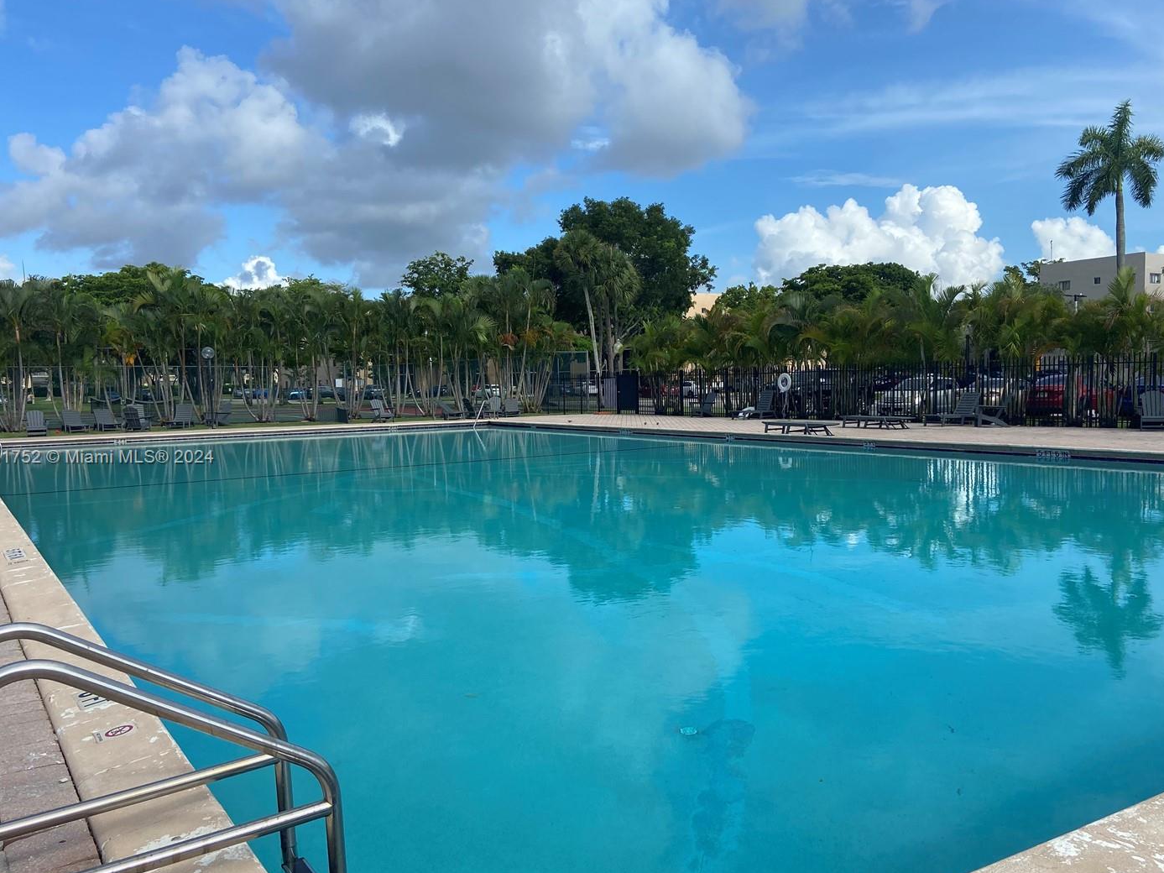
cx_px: 617
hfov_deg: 59.9
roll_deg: +1.3
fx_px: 1009
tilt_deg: -4.1
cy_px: 458
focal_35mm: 30
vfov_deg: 46.8
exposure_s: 1/2688
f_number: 1.8
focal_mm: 4.25
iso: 32
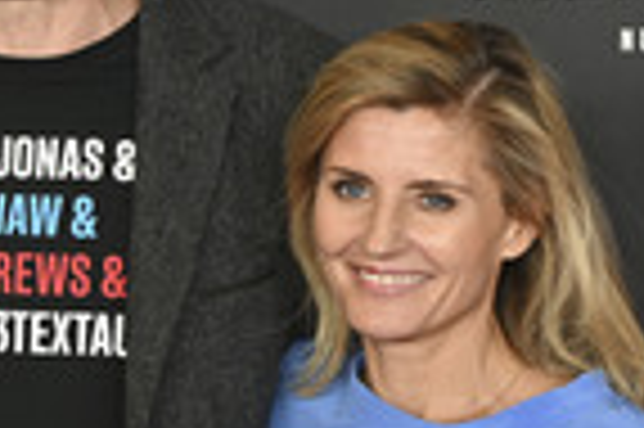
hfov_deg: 7.6
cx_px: 34
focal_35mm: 272
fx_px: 4860
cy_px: 266
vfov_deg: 5.0
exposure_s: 1/160
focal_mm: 86
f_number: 6.3
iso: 1000
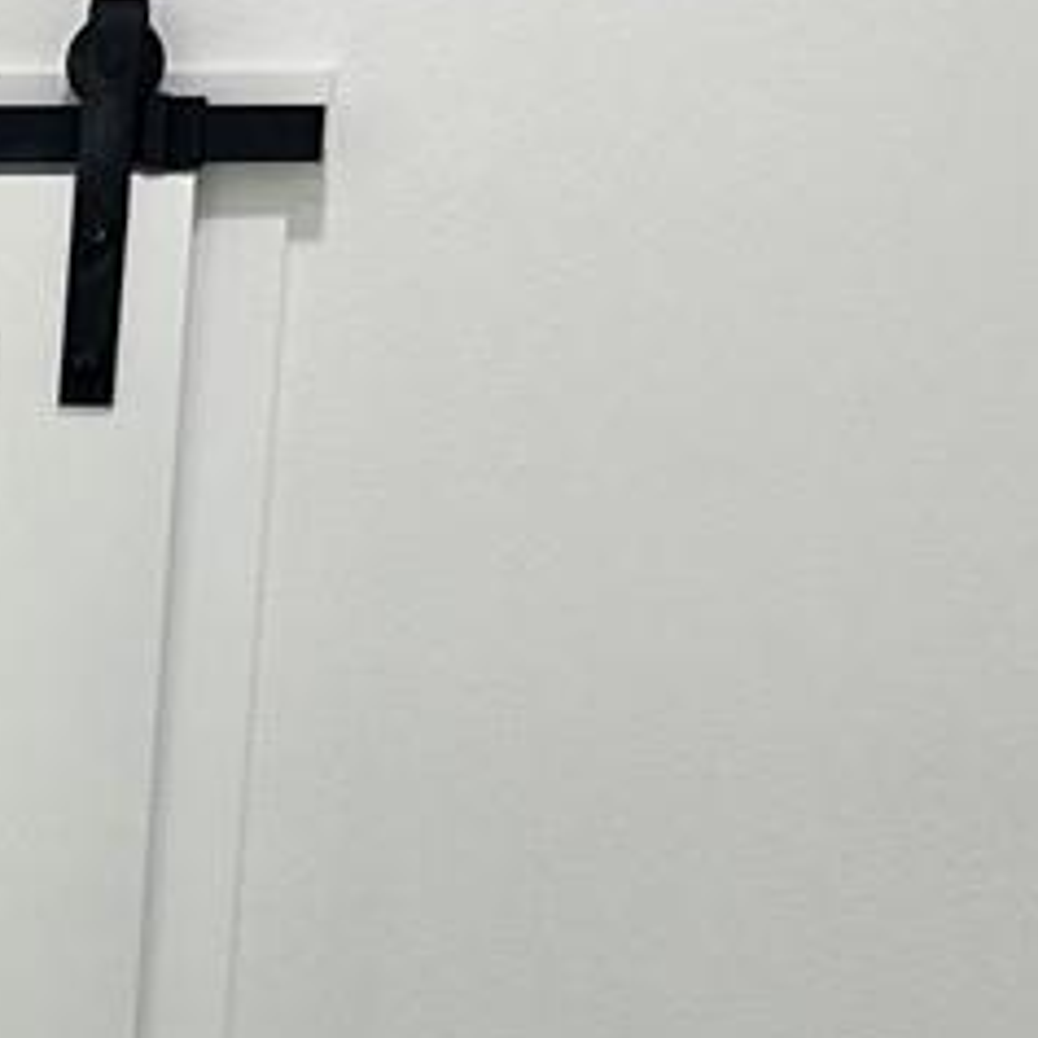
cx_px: -736
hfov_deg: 11.5
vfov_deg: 11.7
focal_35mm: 143
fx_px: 4851
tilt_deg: -10.3
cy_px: 1515
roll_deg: -1.7
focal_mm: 6.86
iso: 64
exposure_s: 1/121
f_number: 1.78
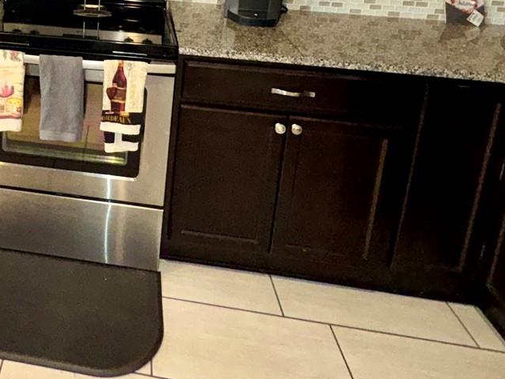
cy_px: -27
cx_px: 45
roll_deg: -1.9
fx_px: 511
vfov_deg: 35.5
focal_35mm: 35
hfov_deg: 47.1
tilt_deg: -12.0
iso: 200
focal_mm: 2.22
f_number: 2.2
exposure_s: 1/60
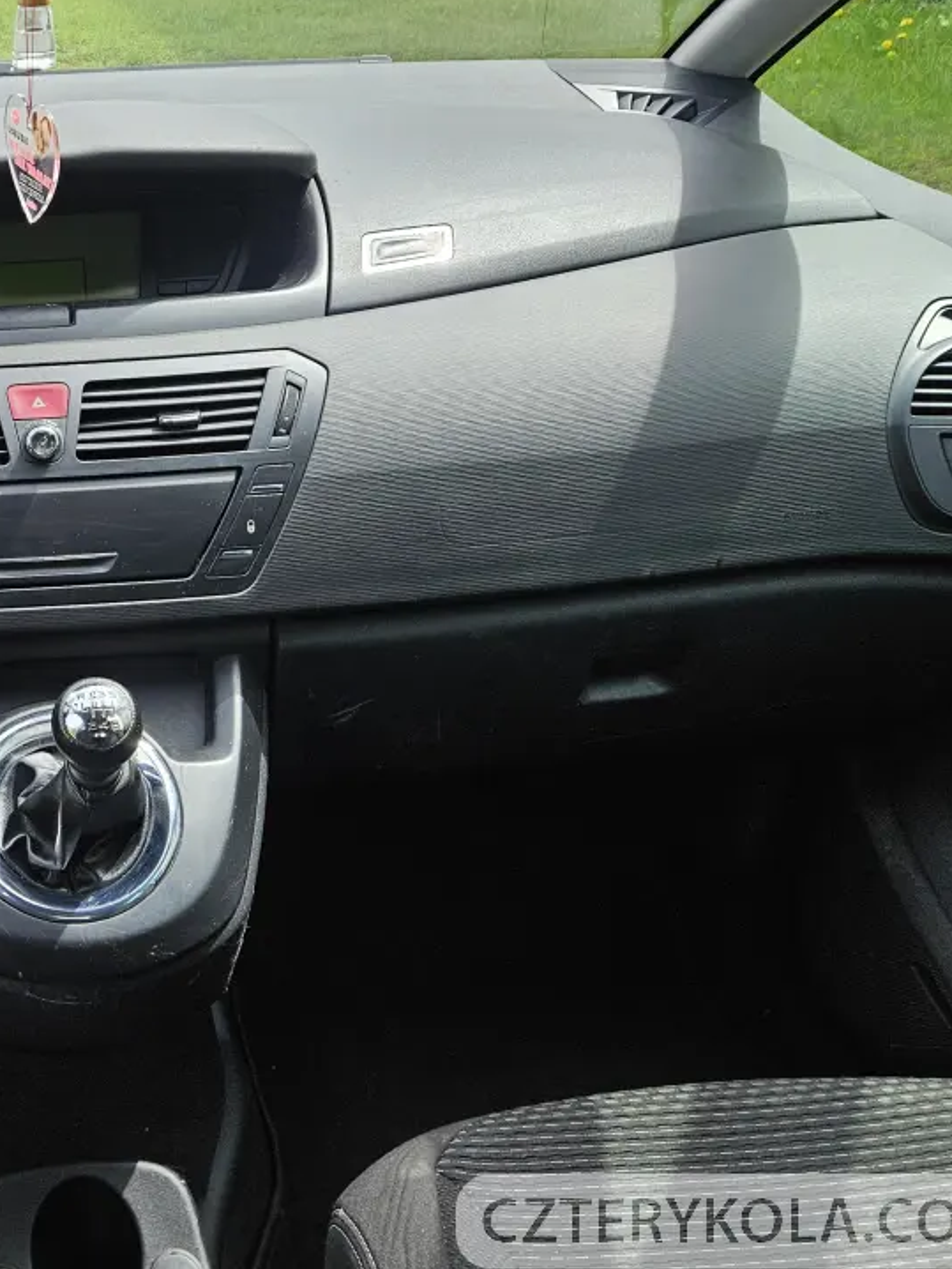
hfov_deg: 32.5
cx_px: 18
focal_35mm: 41
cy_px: 449
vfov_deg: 45.2
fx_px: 1503
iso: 40
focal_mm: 5.4
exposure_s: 1/472
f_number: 1.8
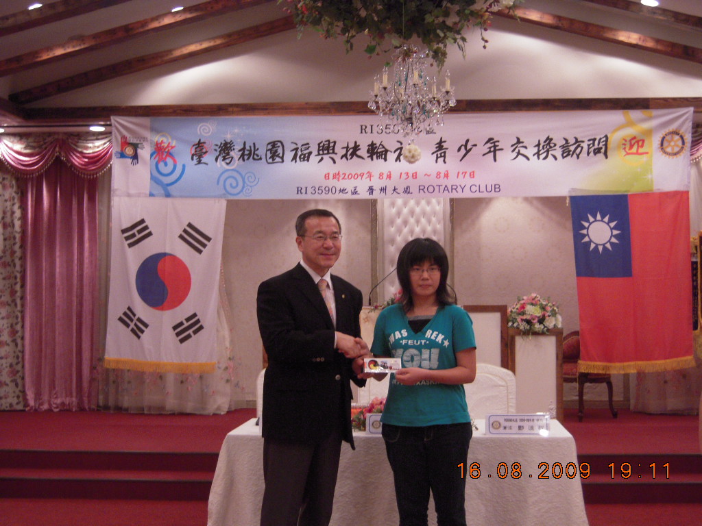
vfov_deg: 29.1
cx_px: 351
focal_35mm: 50
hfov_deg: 38.2
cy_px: 263
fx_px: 1014
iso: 400
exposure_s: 1/25
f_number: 3.5
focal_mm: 8.9
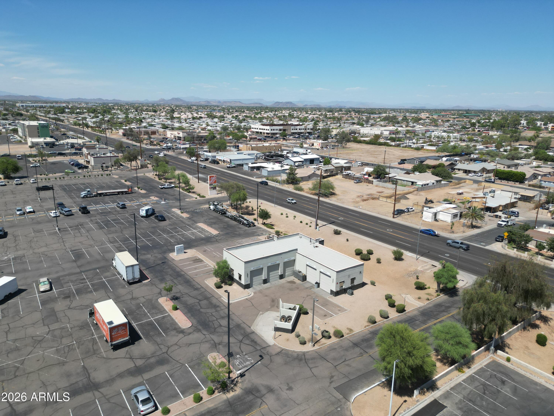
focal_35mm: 24
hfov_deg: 71.6
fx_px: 384
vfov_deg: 56.8
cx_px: 277
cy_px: 208
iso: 100
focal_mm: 6.72
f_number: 1.7
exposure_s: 1/3000
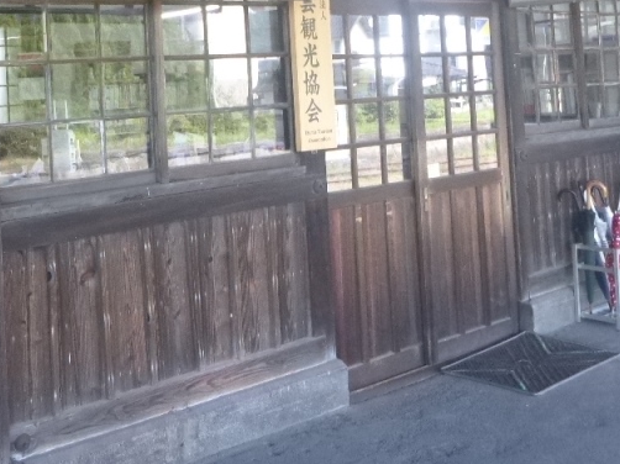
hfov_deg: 36.9
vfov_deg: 27.4
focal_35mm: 51
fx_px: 913
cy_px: 35
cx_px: 184
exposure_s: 1/60
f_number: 3.9
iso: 320
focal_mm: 4.5
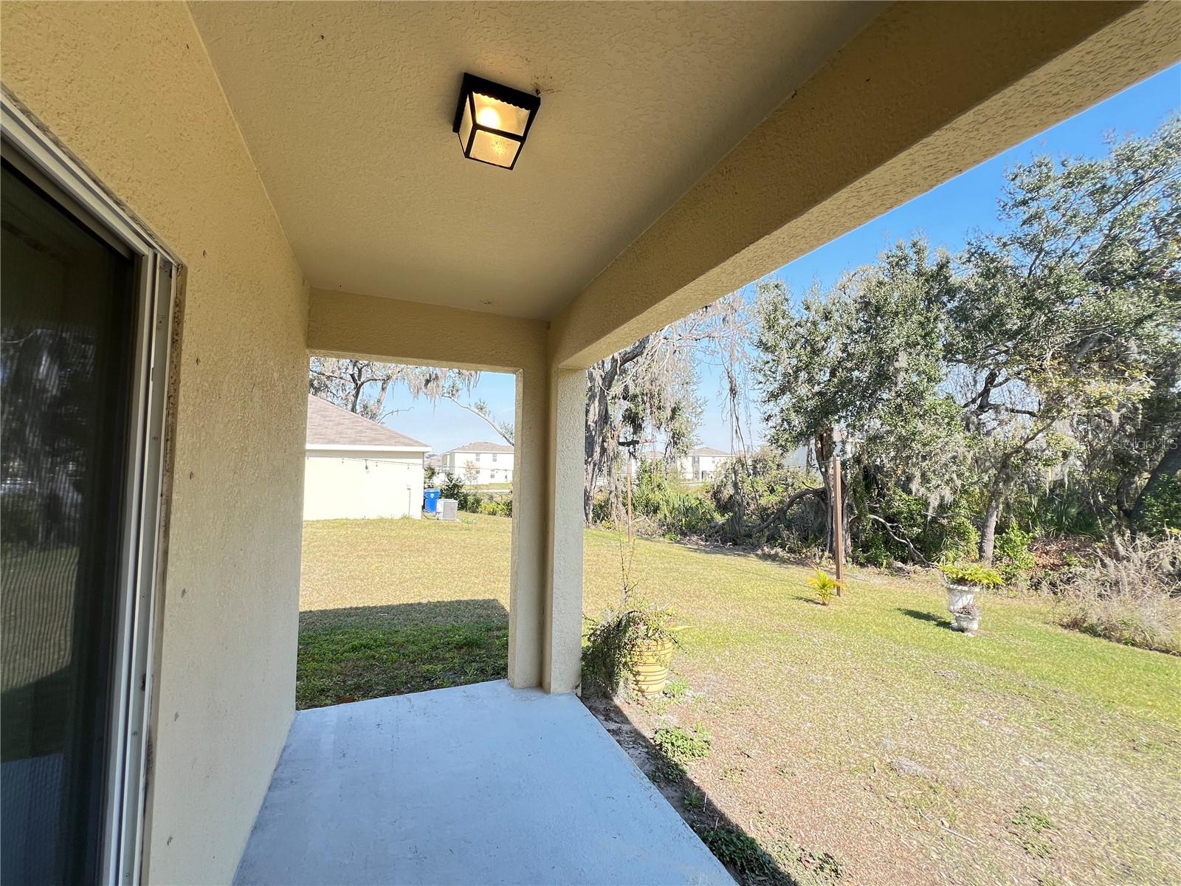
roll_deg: -0.1
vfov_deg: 89.9
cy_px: 443
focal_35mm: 13
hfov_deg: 106.2
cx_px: 590
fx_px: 444
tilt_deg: +5.3
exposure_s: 1/178
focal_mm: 1.57
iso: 32
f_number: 1.8
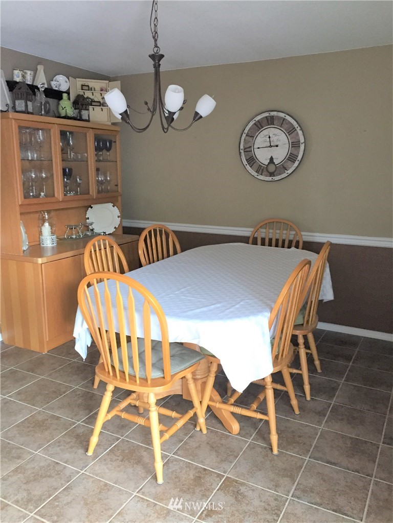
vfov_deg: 61.7
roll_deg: +0.3
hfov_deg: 48.2
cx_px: 196
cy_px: 262
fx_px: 439
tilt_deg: -10.7
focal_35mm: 29
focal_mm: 4.15
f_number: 2.2
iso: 200
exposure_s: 1/30
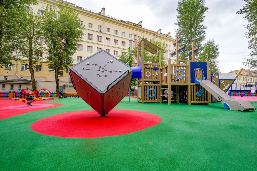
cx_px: 128
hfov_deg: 96.7
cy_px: 86
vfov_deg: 73.8
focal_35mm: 16
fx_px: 114
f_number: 5.6
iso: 500
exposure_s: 1/320
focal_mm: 16
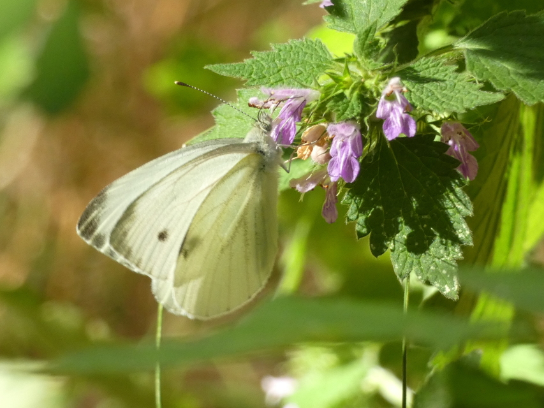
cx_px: 272
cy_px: 204
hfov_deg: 6.4
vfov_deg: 4.8
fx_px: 4857
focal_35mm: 309
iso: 250
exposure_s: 1/80
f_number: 5.6
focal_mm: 55.4
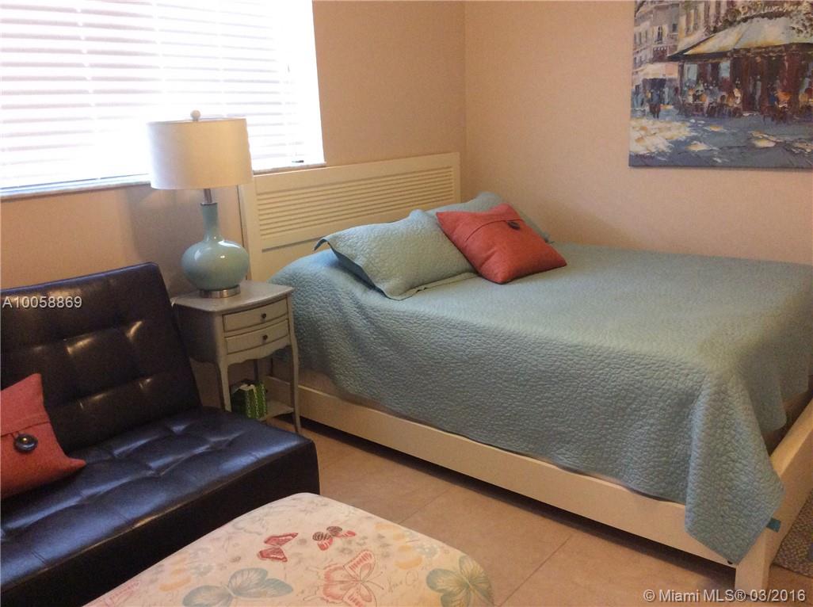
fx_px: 750
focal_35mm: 32
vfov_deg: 44.0
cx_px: 406
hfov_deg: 56.9
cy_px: 304
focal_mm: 3.3
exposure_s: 1/20
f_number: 2.4
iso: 320
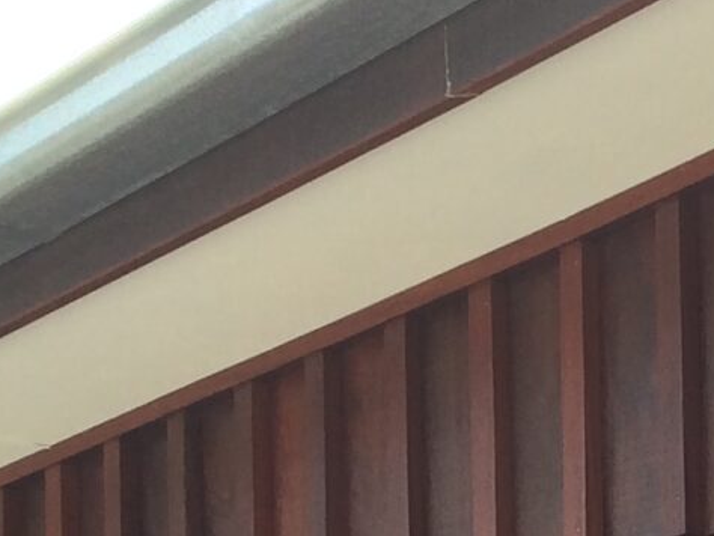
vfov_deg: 8.7
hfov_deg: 11.6
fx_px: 3343
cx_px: 1095
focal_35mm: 162
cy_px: 1080
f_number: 2.2
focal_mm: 4.12
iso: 32
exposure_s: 1/159
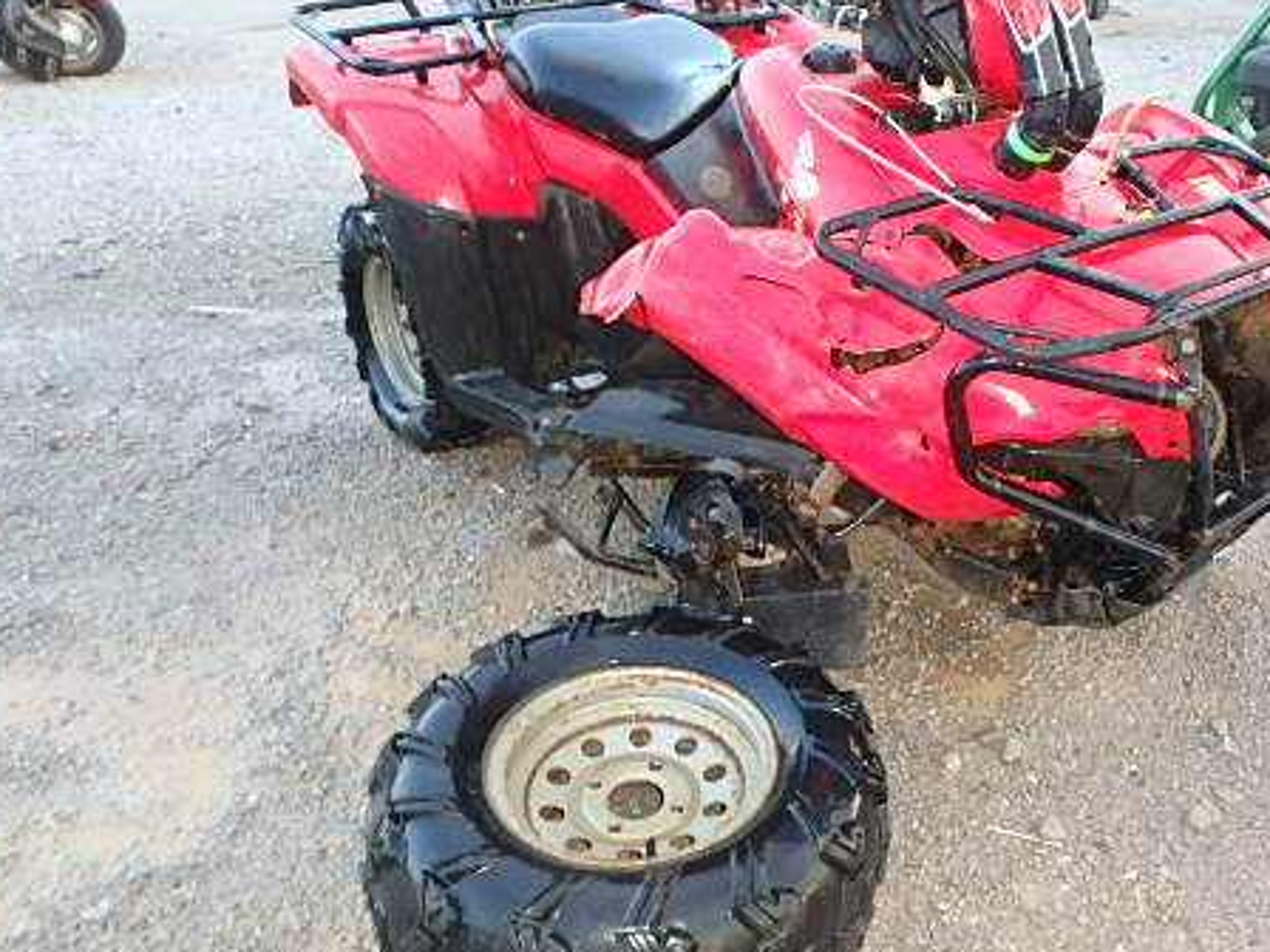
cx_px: 825
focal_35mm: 30
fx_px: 1101
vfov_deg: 46.7
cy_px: 428
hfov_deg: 58.9
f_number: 3.5
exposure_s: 1/30
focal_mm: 3.7
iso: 320
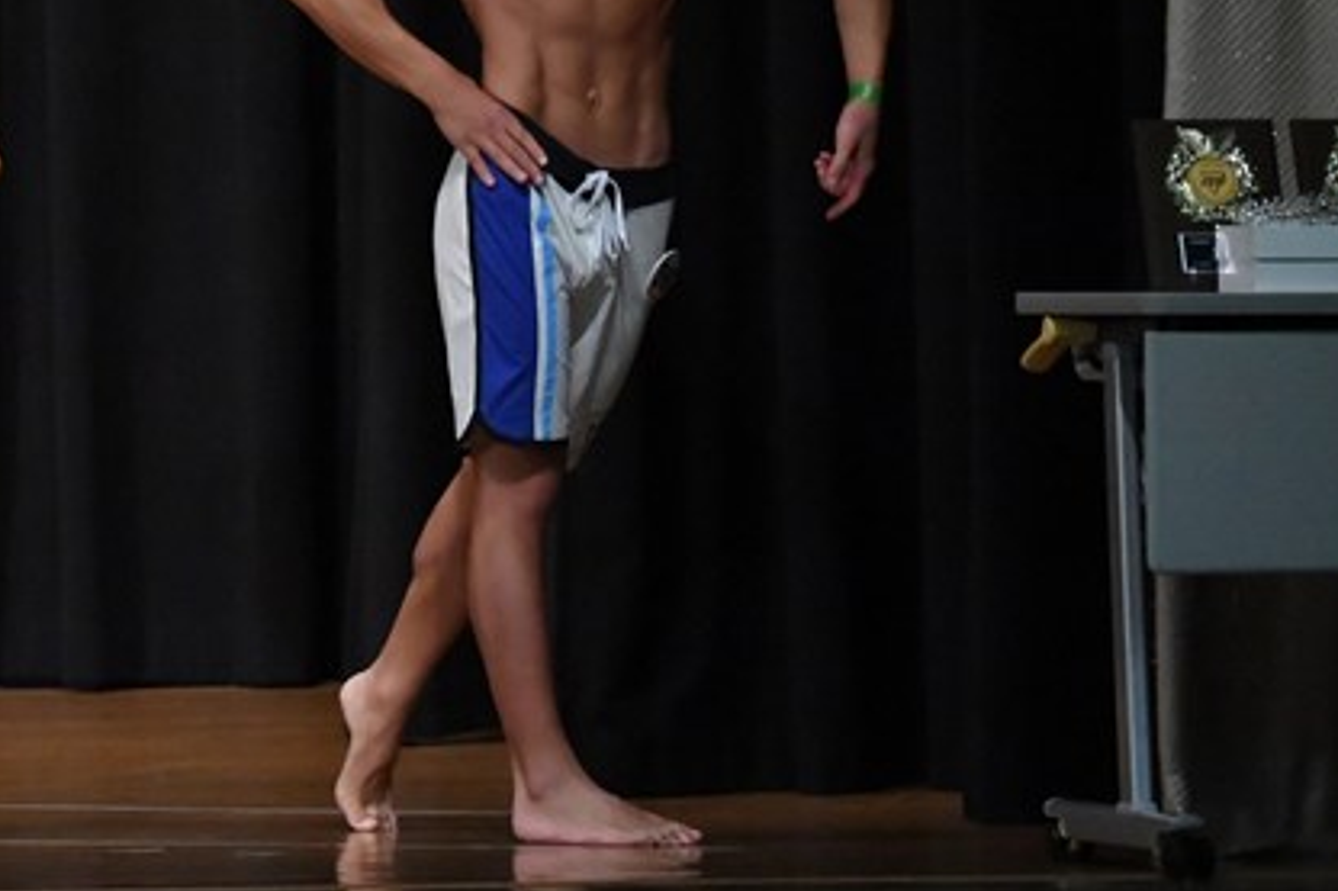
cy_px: 254
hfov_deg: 5.5
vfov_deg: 3.7
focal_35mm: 376
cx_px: 156
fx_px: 13968
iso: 8000
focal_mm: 135
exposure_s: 1/400
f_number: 5.6
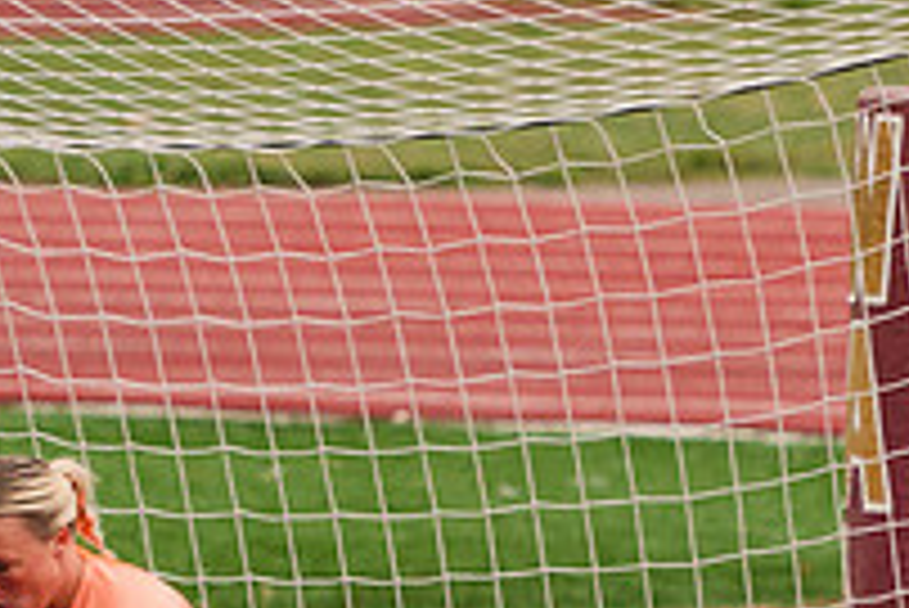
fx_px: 41767
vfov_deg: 0.8
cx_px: 411
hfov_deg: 1.2
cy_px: 777
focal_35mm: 1653
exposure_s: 1/1600
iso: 640
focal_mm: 459
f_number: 6.3
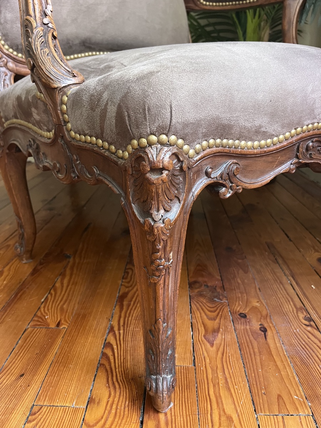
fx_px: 321
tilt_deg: -20.9
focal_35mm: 26
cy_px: 214
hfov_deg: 53.1
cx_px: 160
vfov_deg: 67.3
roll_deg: +1.4
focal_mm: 5.1
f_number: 1.6
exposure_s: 1/60
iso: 500
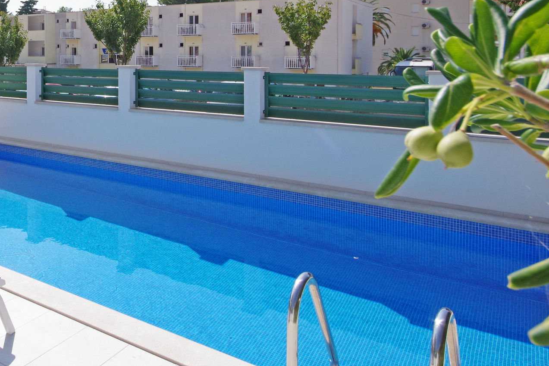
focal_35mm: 33
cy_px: 53
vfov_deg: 37.9
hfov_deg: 50.9
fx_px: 503
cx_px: 59
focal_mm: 10
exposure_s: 1/500
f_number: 9
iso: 400
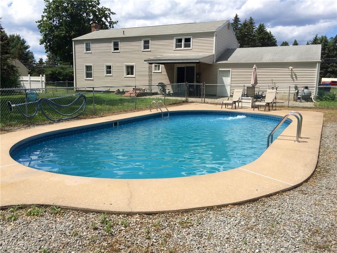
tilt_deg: -9.3
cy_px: 126
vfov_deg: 48.2
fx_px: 282
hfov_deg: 61.7
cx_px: 168
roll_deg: +0.2
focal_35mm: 29
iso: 32
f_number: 2.2
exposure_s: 1/2740
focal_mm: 4.15
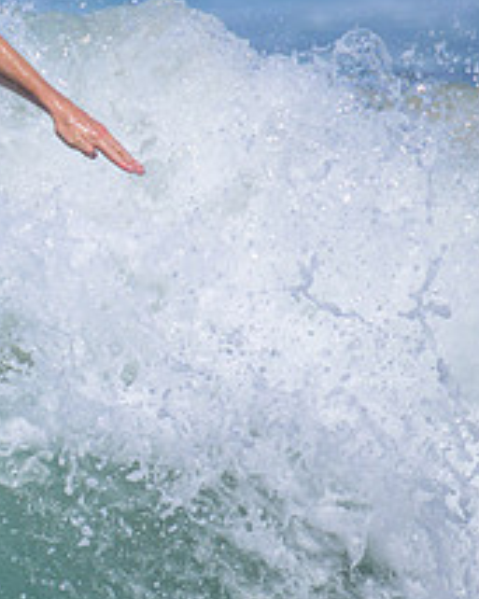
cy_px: 201
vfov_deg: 0.8
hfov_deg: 0.7
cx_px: -188
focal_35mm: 2341
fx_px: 41514
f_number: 11
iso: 560
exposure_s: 1/2000
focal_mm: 800
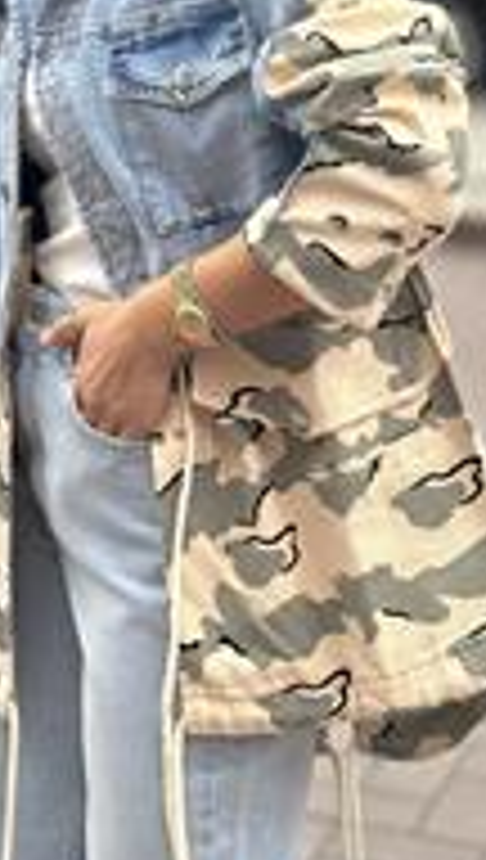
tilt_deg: -4.3
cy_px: -20
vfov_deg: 18.4
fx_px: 2579
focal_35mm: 113
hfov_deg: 10.7
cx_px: 68
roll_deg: +2.8
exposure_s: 1/2028
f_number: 1.78
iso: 100
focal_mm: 6.86
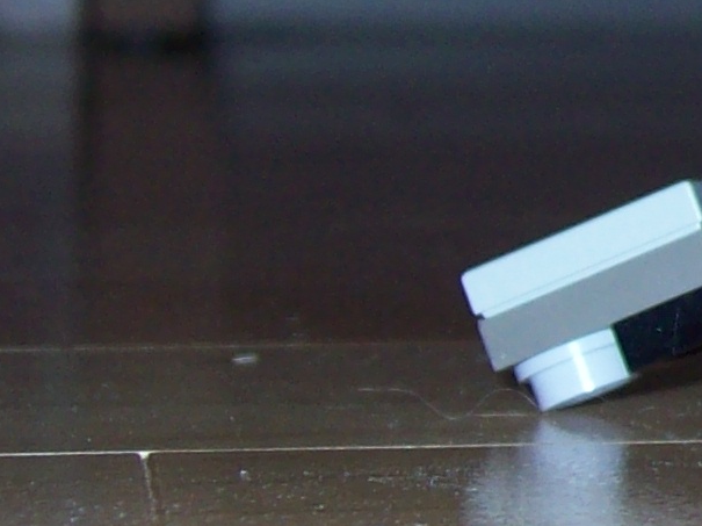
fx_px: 4297
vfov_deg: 7.0
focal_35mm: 212
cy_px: -31
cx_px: 1427
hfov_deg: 8.8
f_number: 3
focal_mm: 7.6
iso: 80
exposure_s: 1/73.6
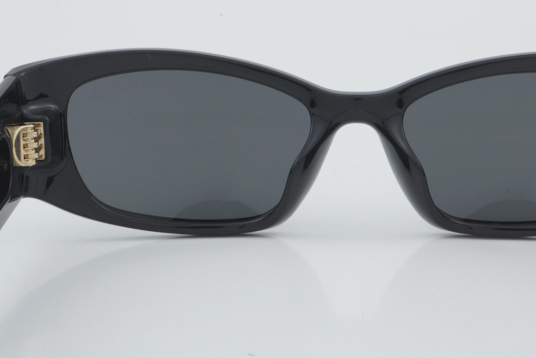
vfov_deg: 12.0
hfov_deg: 17.9
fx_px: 1693
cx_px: 357
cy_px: 154
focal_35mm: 114
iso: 100
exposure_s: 1/4
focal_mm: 55
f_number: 29
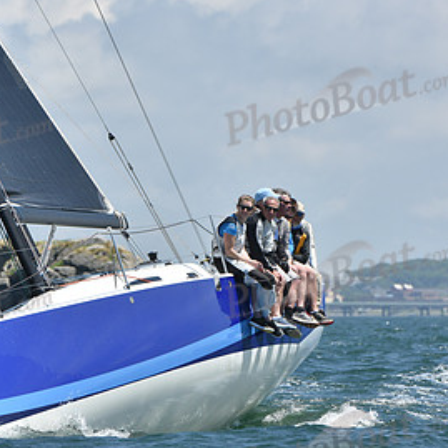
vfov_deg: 4.8
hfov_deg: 4.8
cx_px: 140
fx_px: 5359
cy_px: 212
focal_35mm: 366
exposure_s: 1/1250
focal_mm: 200
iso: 250
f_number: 7.1
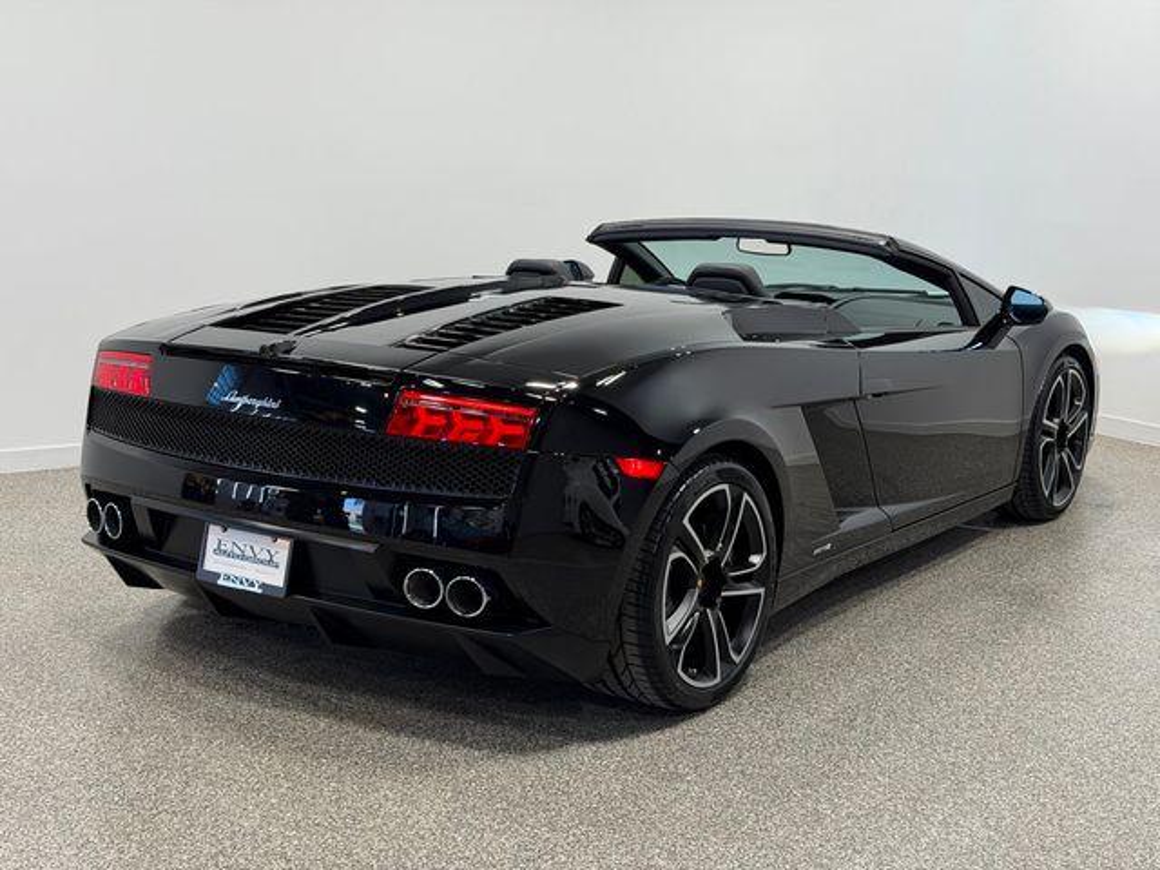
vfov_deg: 30.3
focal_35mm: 48
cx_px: 580
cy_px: 435
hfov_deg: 39.7
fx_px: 1609
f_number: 1.78
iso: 50
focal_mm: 6.76
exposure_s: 1/166
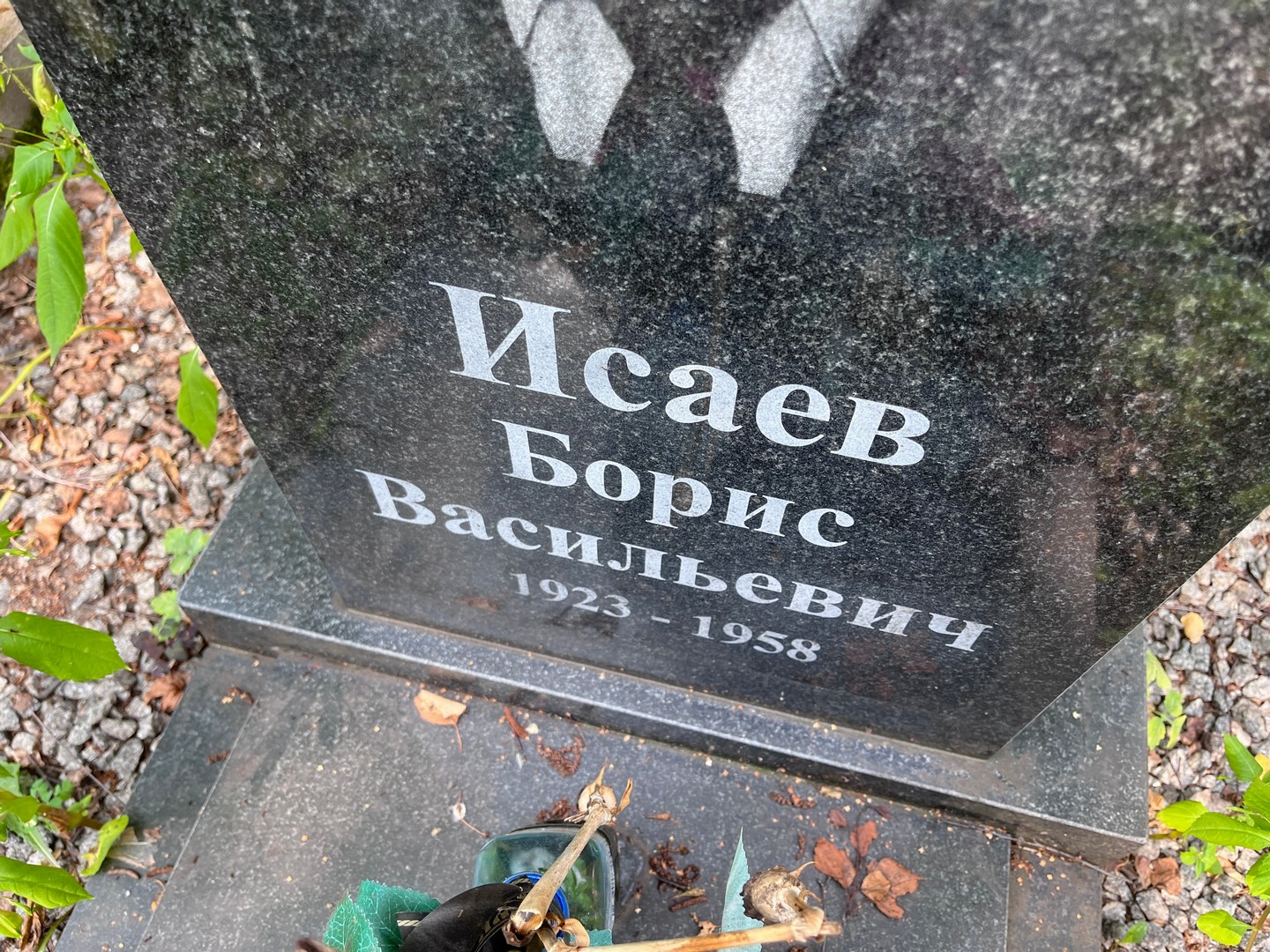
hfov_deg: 67.3
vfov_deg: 53.1
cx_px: 635
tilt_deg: -57.5
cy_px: 476
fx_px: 954
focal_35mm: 26
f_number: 1.6
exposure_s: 1/121
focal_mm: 5.1
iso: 50
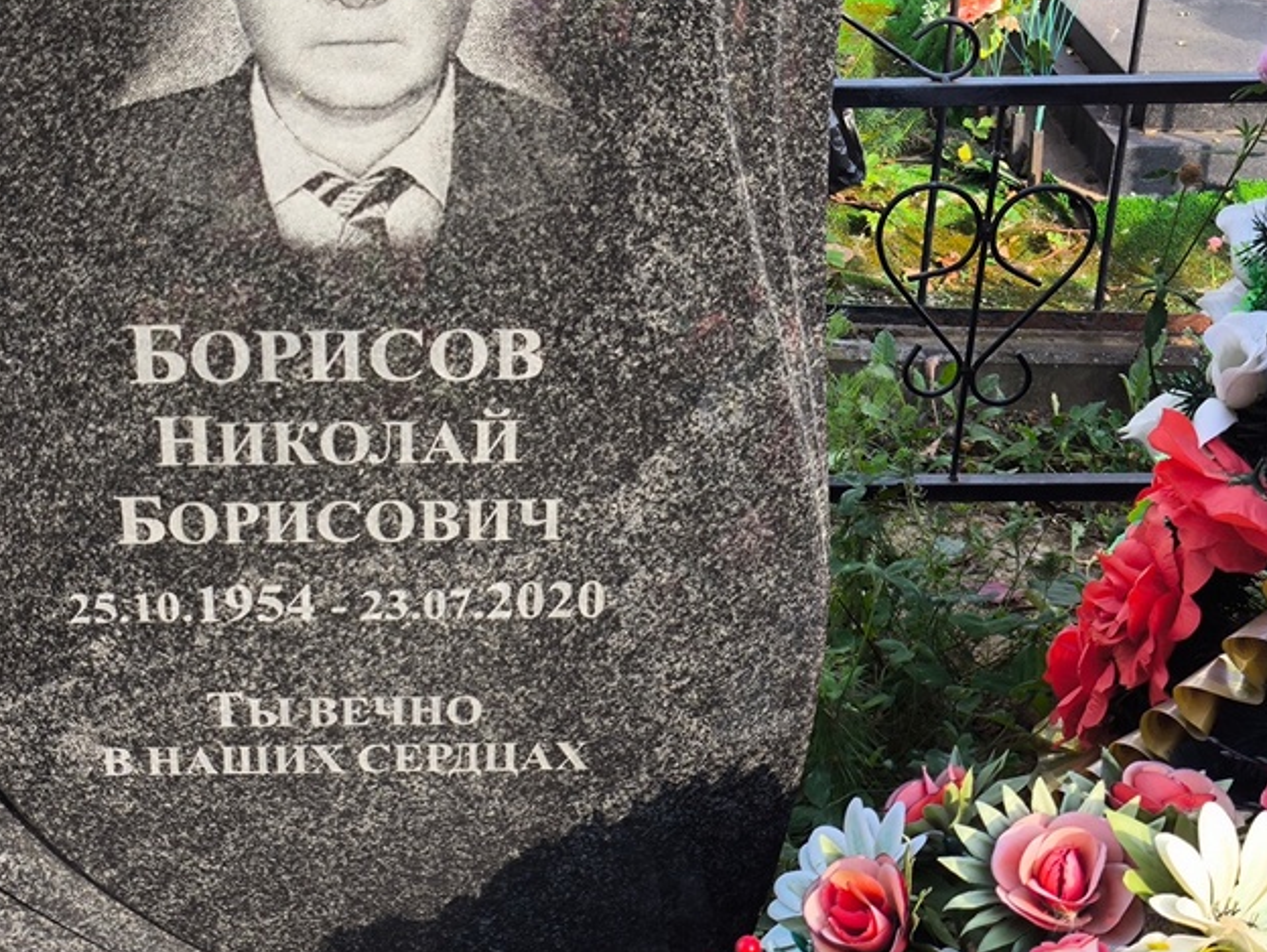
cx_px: 472
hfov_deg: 30.1
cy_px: 449
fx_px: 2344
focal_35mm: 64
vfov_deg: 23.0
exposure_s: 1/251
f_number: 1.7
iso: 50
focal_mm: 4.71
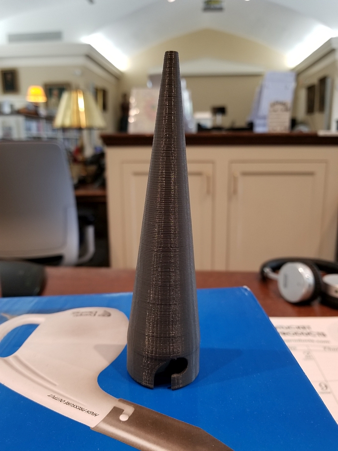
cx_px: 169
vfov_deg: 67.3
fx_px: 339
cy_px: 226
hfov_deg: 53.1
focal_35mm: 26
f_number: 1.7
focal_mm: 4.25
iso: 160
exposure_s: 1/30
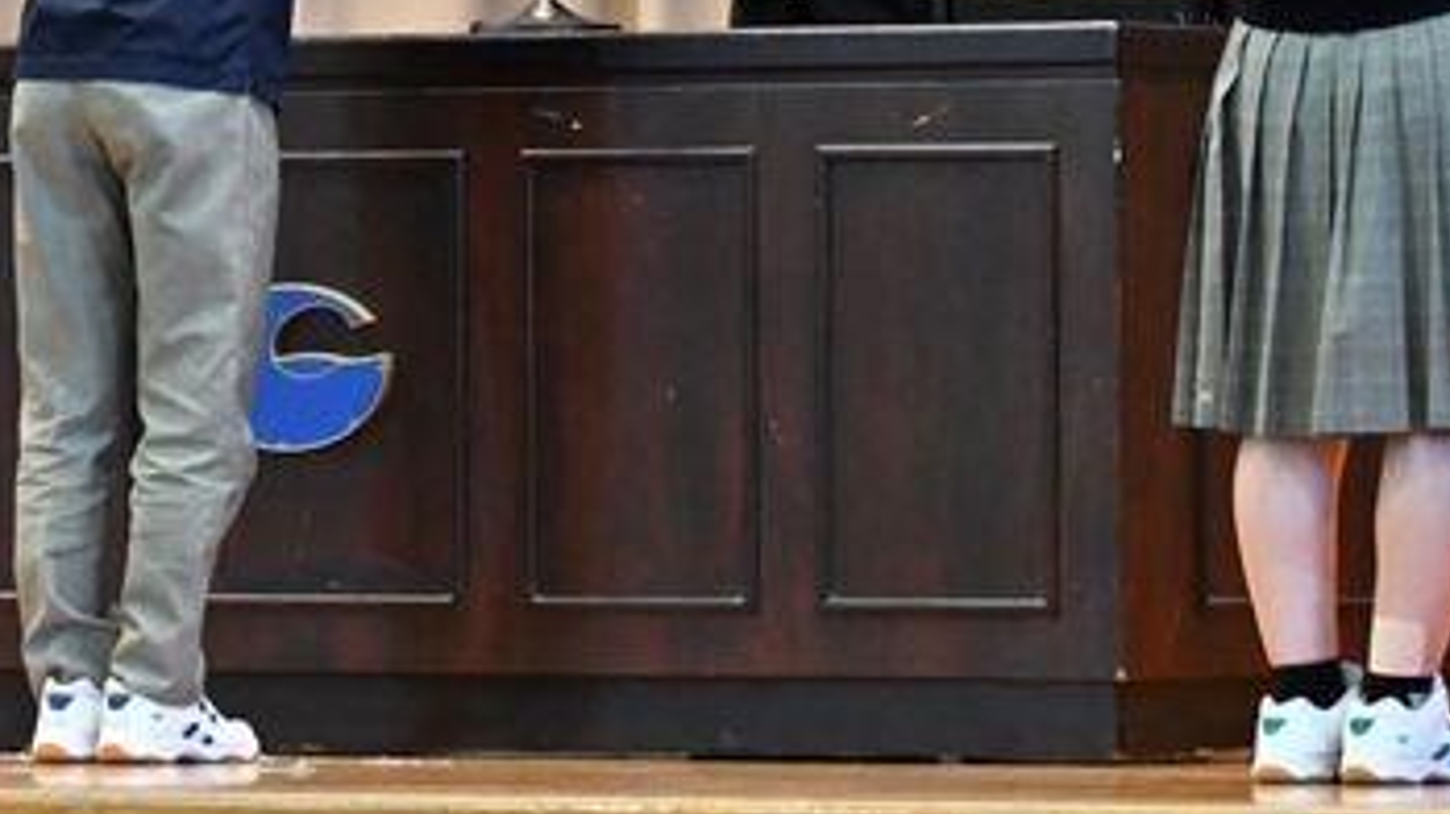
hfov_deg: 5.5
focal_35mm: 396
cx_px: 515
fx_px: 15220
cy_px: -143
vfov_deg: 3.1
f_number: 6
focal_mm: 110
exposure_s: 1/200
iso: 7200
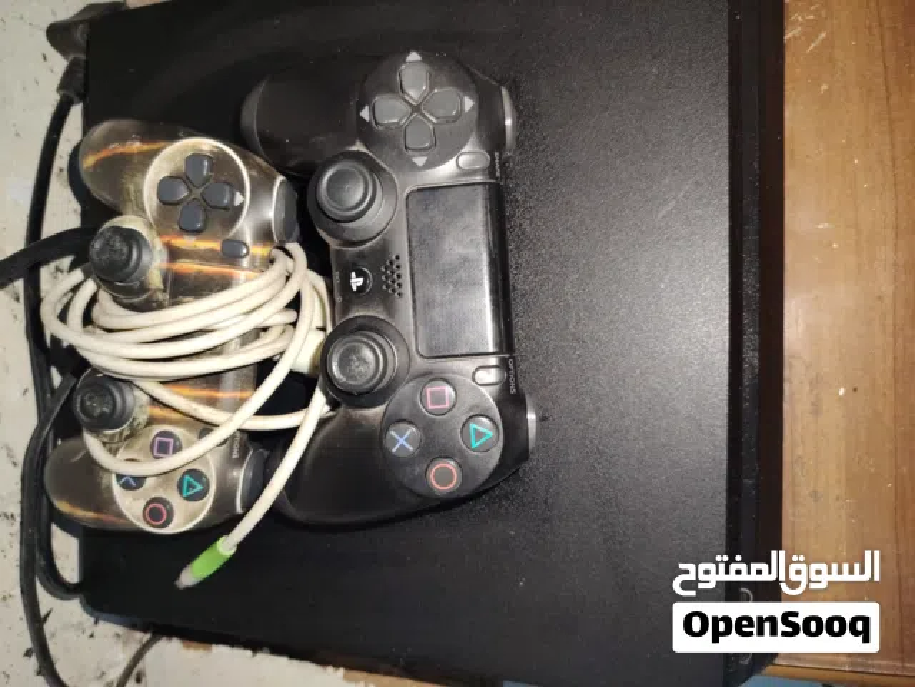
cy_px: 344
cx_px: 458
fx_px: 634
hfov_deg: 71.6
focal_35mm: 24
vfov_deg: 56.8
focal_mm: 5.25
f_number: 1.75
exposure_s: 1/25
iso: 594
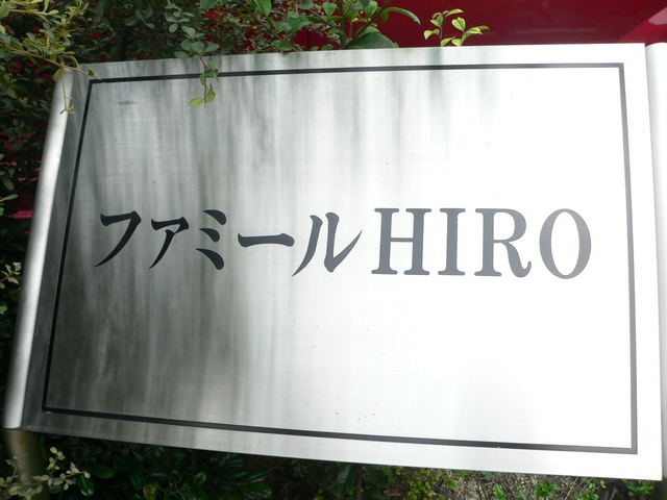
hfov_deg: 51.4
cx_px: 334
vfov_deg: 39.7
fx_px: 694
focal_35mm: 36
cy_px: 250
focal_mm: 6
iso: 100
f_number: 2.8
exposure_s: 1/1000
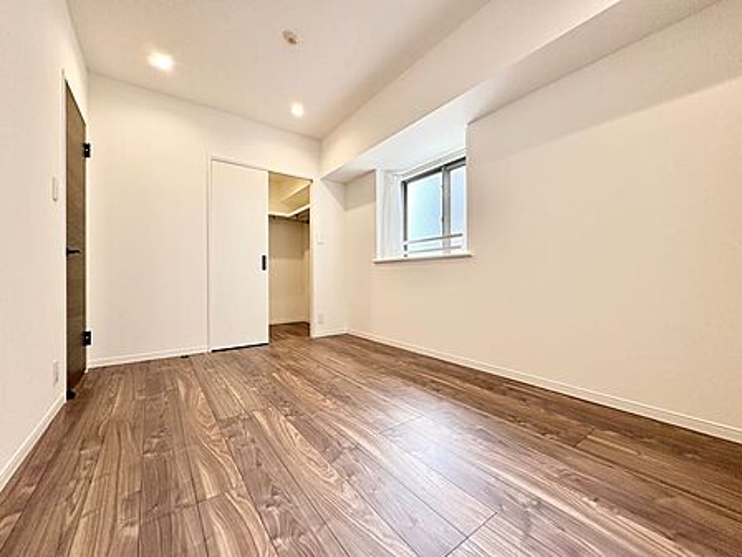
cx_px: 371
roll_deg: +1.1
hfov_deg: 102.1
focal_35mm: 14
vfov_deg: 85.7
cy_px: 278
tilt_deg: -0.1
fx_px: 300
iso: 125
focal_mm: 2.22
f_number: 2.2
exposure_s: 1/99
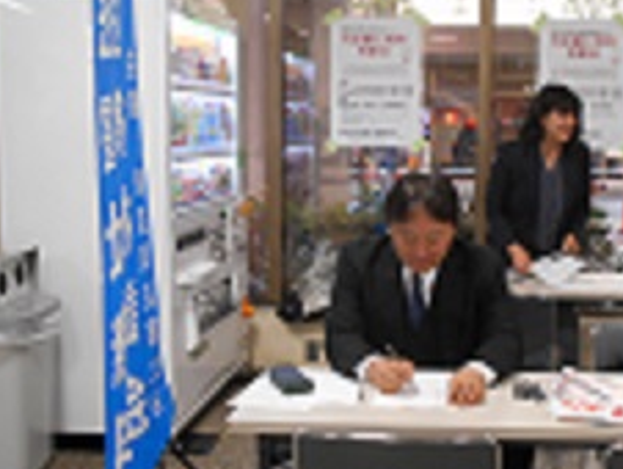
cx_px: 436
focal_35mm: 46
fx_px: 829
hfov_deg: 40.5
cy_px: 218
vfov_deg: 31.6
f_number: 3.2
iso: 320
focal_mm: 4.6
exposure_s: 1/30
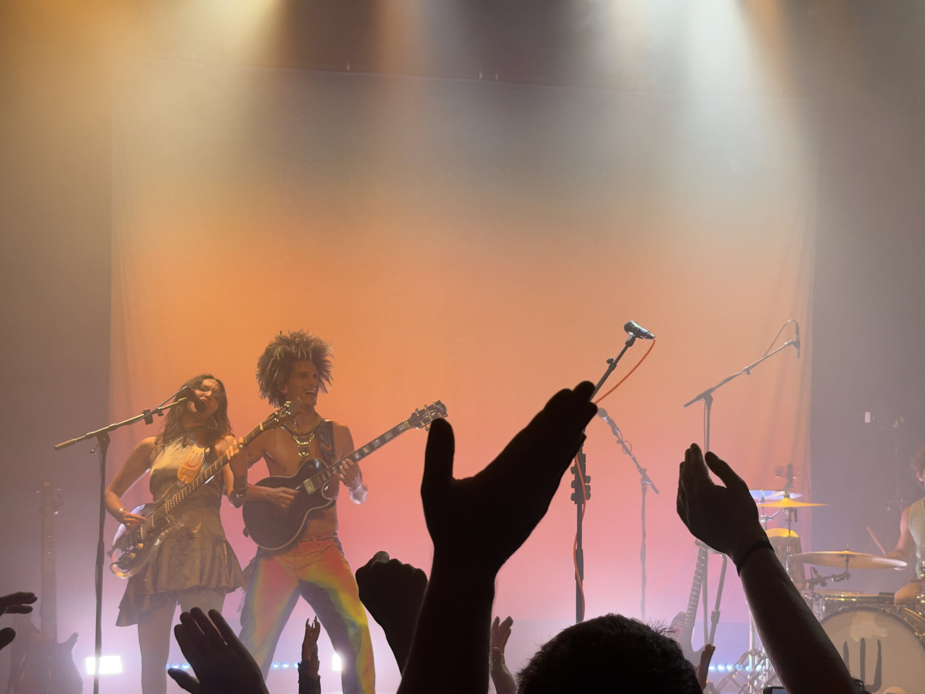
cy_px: 409
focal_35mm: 57
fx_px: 1523
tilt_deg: +3.8
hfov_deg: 33.7
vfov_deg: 25.6
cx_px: 538
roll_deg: -0.1
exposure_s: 1/120
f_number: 1.8
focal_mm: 6.8
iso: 80
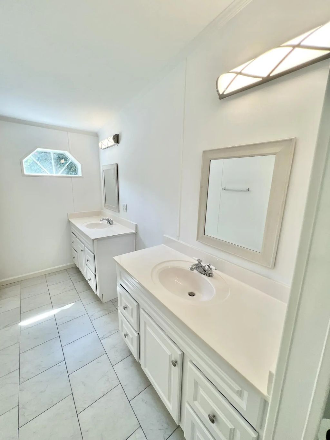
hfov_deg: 89.9
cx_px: 165
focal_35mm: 13
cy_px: 220
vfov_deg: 106.2
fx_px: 165
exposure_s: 1/120
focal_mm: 1.57
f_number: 1.8
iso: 50
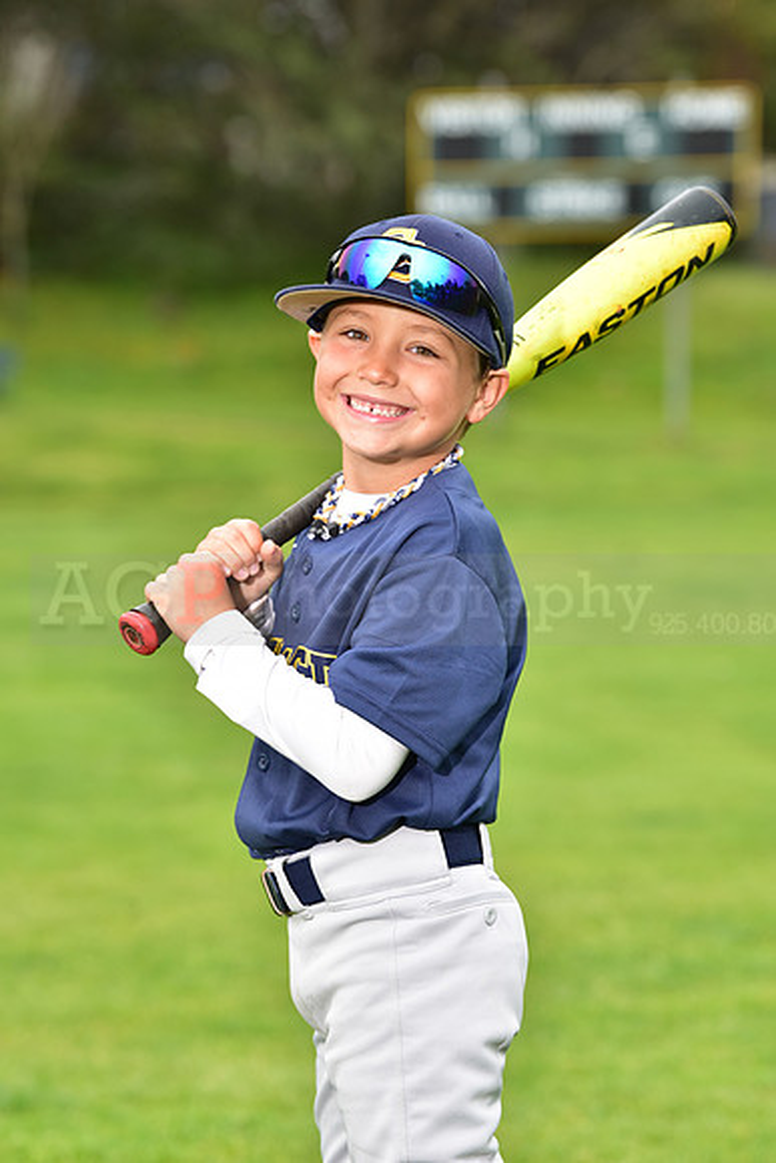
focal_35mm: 155
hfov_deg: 8.9
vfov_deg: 13.2
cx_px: 388
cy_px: 582
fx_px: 5008
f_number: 5.6
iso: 400
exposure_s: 1/250
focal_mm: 155
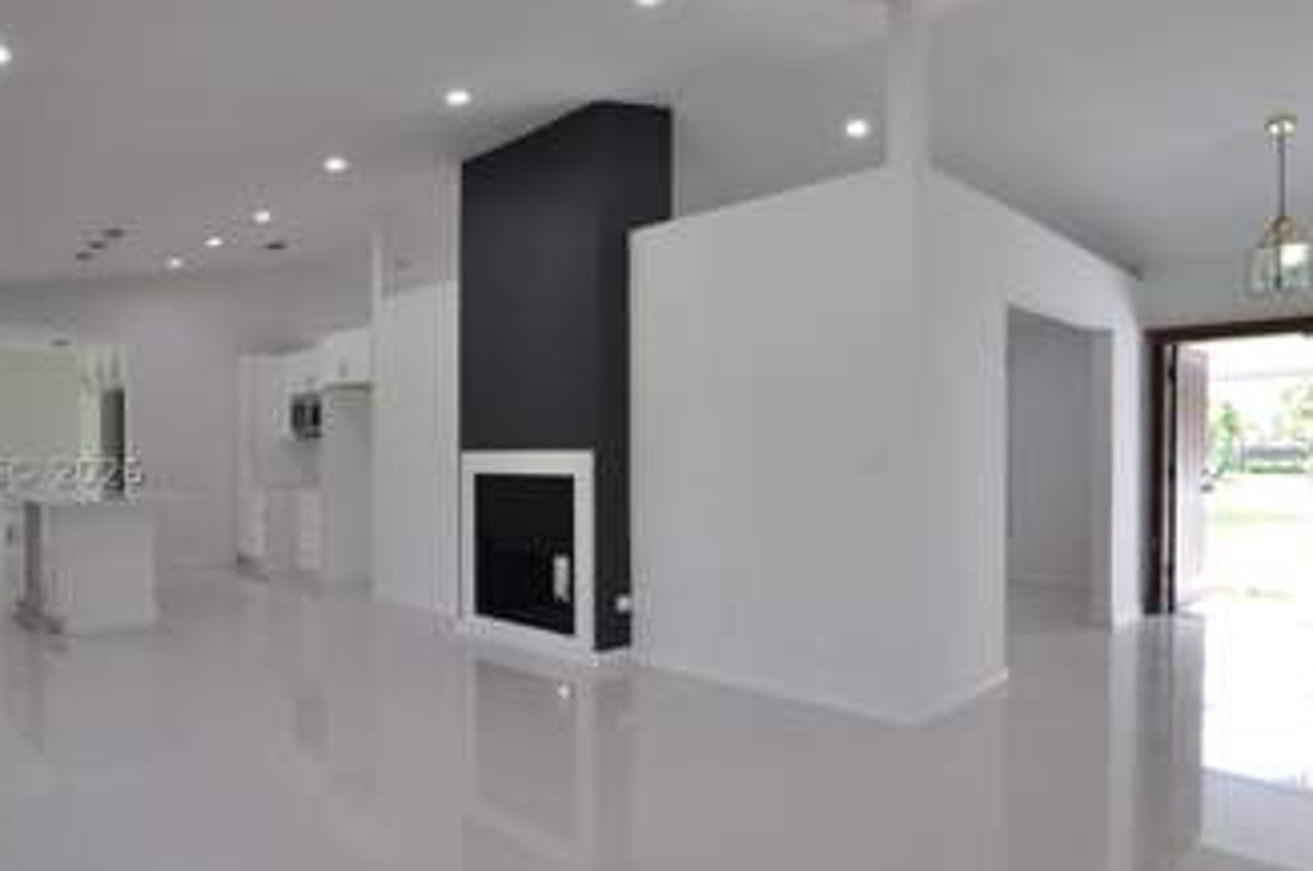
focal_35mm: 22
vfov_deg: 57.0
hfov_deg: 78.4
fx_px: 801
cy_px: 470
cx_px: 590
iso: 400
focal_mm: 10
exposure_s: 1/30
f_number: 8
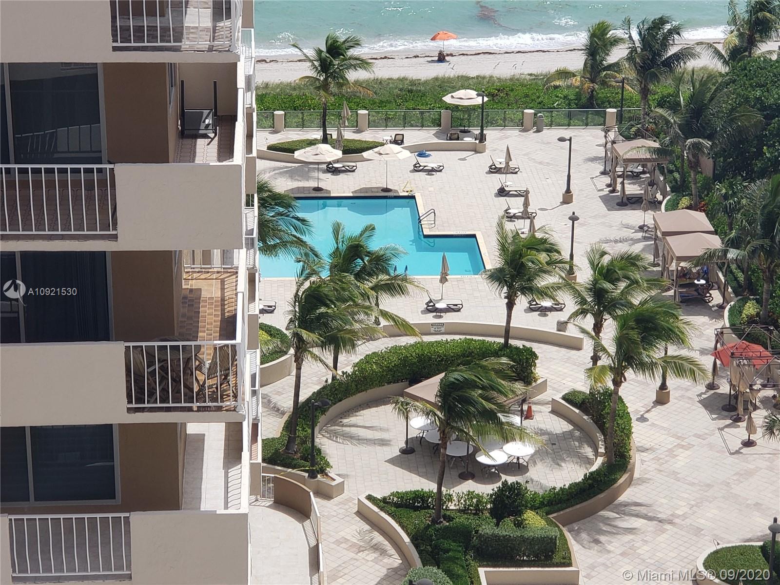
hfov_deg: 36.8
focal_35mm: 52
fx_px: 1172
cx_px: 390
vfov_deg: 28.0
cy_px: 292
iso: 32
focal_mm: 6
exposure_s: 1/775
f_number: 2.4
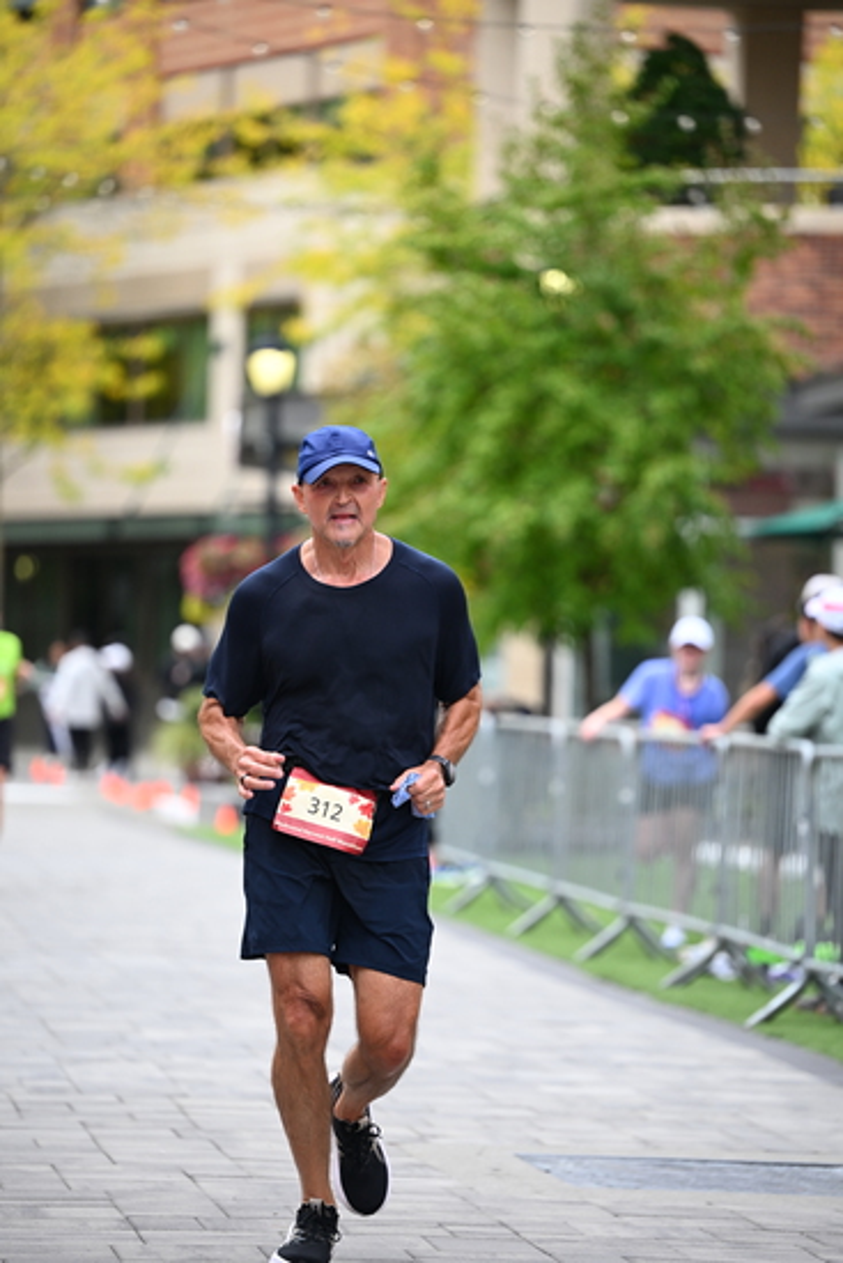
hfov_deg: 9.2
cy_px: 632
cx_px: 422
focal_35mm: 150
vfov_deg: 13.7
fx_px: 5265
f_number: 2.8
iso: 640
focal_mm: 150
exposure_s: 1/2000
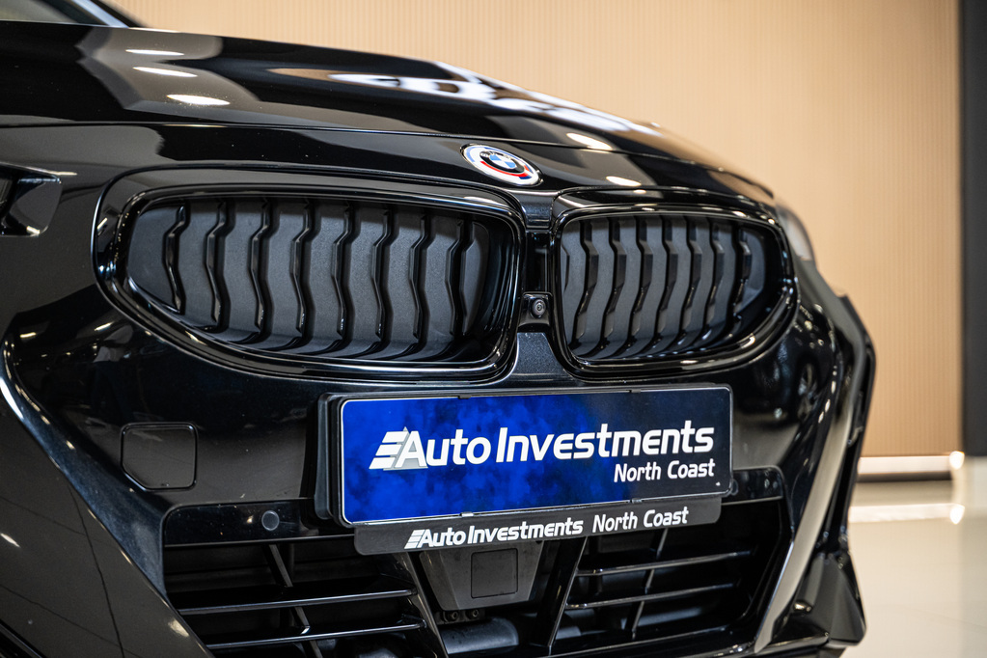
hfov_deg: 27.0
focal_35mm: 75
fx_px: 2056
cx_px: 494
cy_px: 329
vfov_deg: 18.2
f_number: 2.8
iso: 800
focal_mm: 75
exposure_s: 1/160
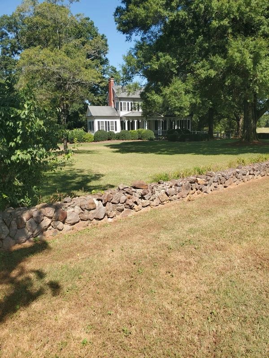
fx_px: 269
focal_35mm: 26
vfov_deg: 67.3
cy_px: 179
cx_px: 134
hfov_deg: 53.1
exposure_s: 1/803
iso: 50
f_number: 2.4
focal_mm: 4.3
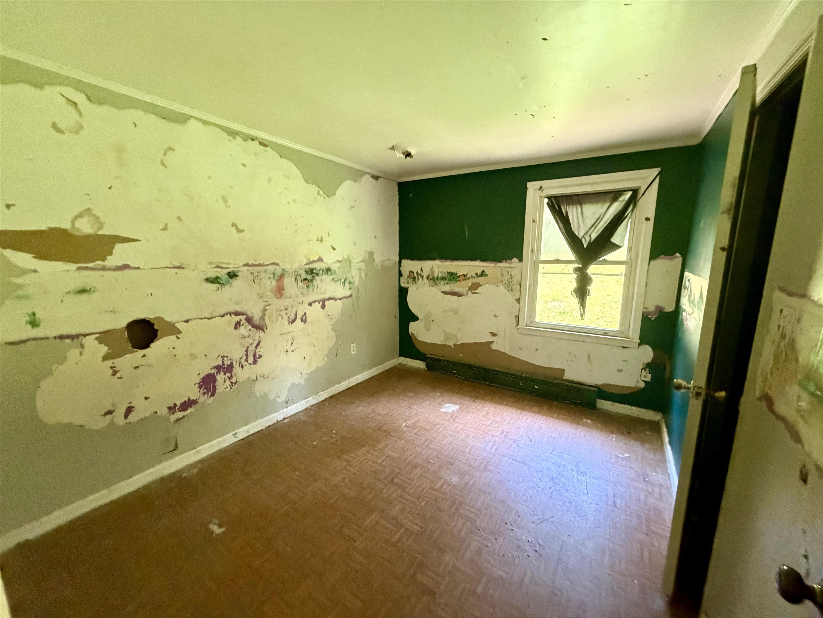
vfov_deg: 85.7
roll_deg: +0.4
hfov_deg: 102.1
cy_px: 309
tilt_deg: -9.9
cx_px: 412
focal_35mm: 14
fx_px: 333
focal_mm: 2.22
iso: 640
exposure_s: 1/60
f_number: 2.2
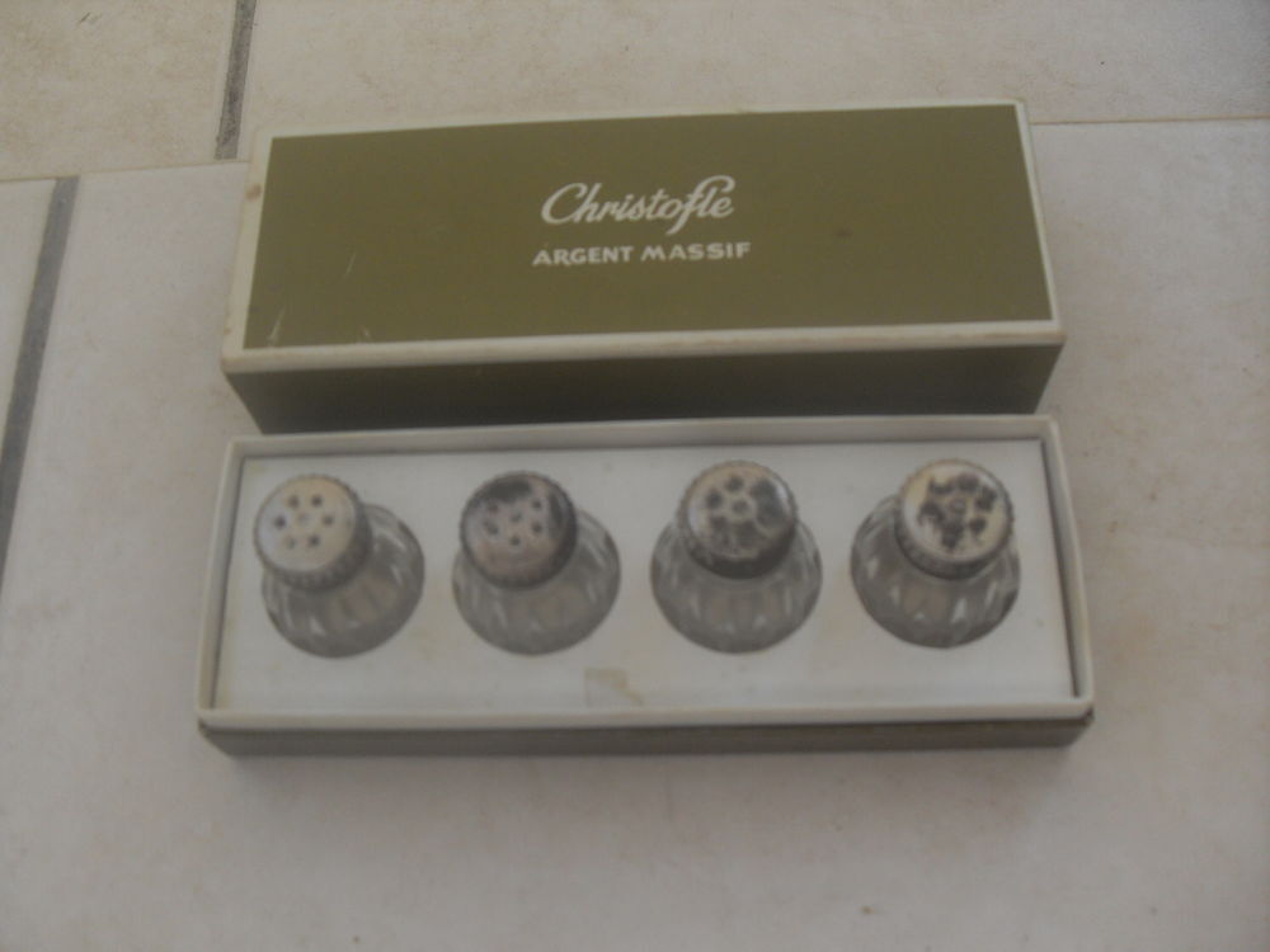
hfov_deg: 50.1
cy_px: 476
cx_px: 635
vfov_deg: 38.7
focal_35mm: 37
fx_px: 1357
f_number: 2.8
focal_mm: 6.3
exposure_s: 1/250
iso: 80
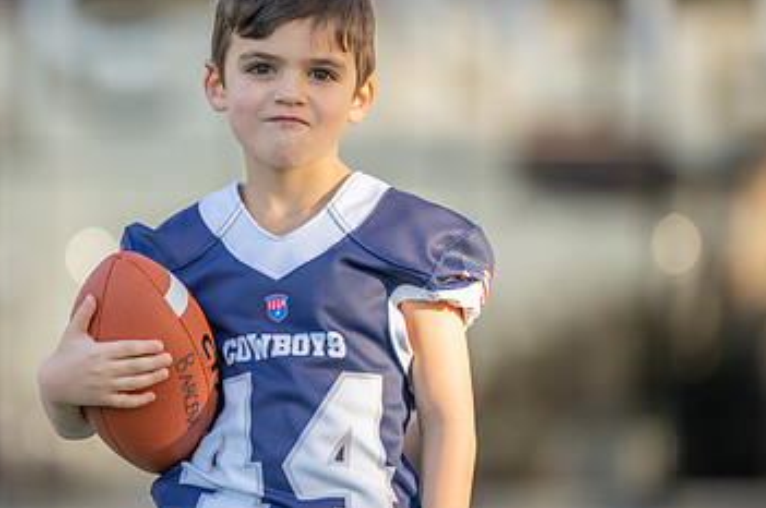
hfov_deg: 5.9
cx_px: 300
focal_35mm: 352
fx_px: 7479
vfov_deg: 3.9
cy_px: 234
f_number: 2.8
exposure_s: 1/400
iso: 100
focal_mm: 200
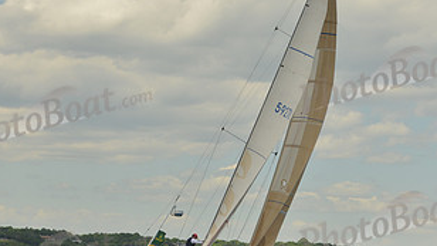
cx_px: 226
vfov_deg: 8.7
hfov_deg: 15.6
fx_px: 1599
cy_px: 23
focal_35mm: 138
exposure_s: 1/800
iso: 400
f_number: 6.3
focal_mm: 70
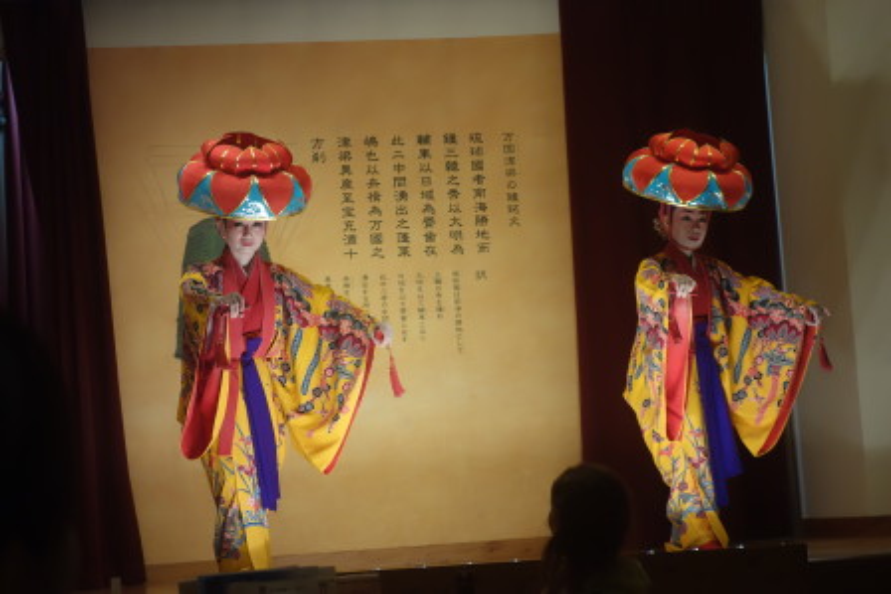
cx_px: 446
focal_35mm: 89
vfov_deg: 15.4
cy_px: 297
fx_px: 2203
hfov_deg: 22.9
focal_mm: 33.2
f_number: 4.5
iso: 800
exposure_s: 1/100
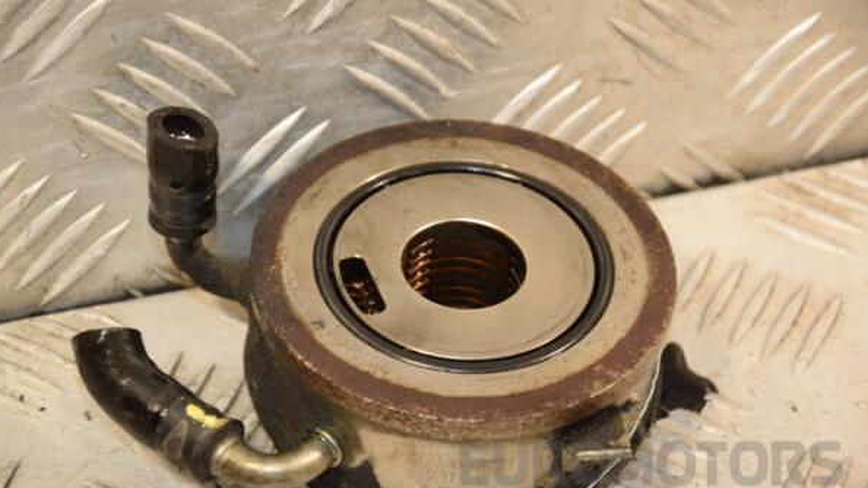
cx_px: 433
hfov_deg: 12.9
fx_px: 3832
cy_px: 269
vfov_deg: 7.3
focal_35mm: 167
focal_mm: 105
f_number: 5.6
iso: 800
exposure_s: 1/160
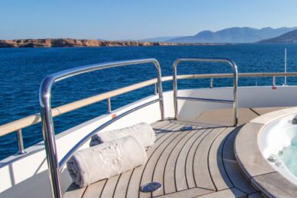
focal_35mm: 33
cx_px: 266
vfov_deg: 39.4
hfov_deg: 50.3
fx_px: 276
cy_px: 90
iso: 100
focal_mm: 11.5
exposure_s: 1/200
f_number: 10
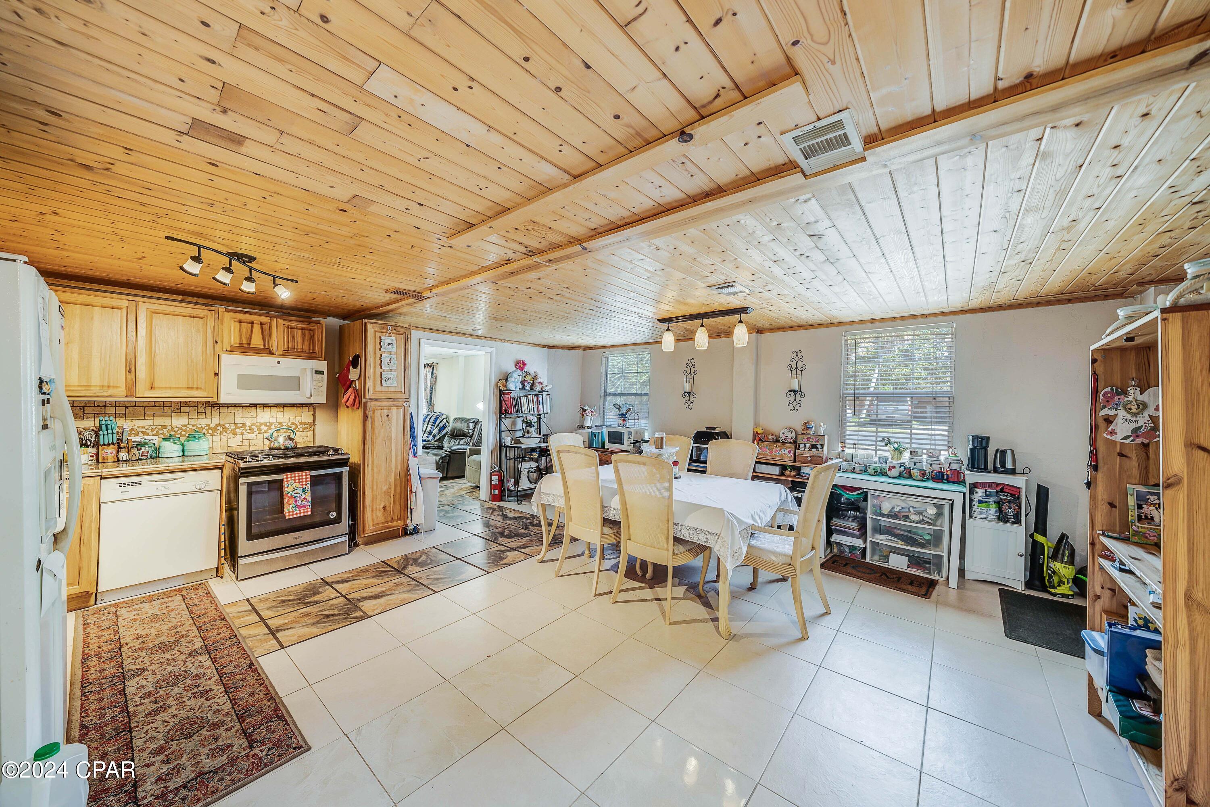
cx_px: 605
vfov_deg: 90.0
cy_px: 404
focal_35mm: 12
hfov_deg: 112.6
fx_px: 403
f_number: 5.6
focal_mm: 12
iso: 100
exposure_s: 1/6
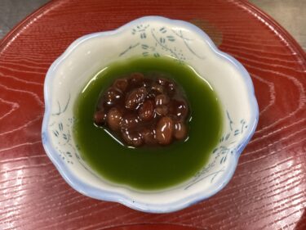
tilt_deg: -64.7
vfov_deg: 45.4
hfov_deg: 58.4
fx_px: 274
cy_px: 115
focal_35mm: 31
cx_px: 153
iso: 250
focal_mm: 3.3
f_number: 2.4
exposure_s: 1/60
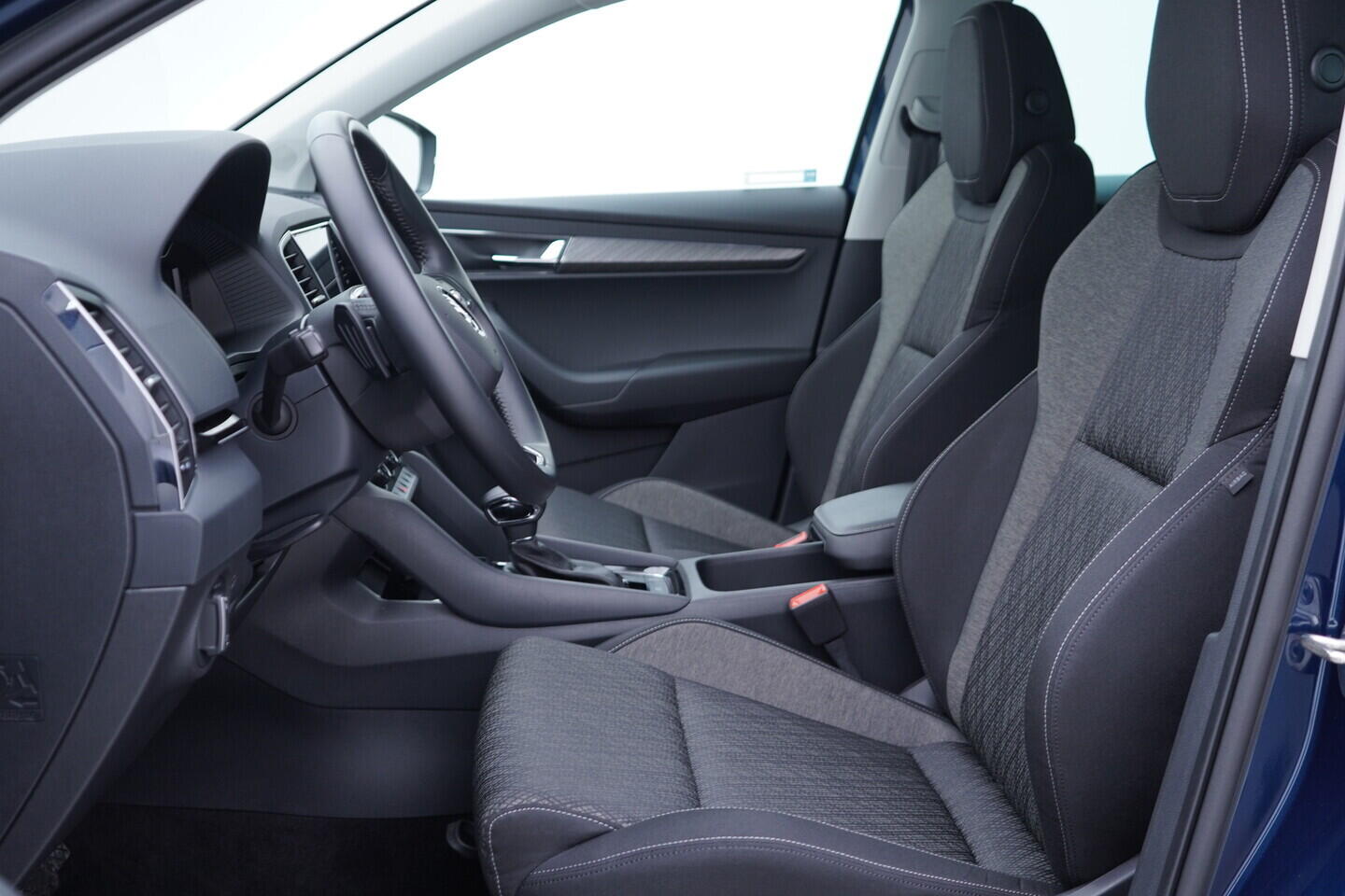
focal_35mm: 36
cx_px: 672
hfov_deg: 53.1
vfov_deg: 36.9
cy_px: 448
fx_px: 1345
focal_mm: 24
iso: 200
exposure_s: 1/40
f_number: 2.8
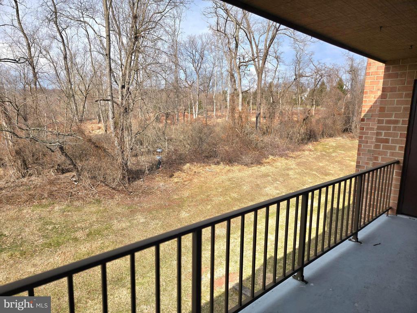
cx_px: 208
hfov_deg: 73.9
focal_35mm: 23
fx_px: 277
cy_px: 156
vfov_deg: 58.9
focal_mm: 5.4
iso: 64
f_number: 1.8
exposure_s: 1/3333
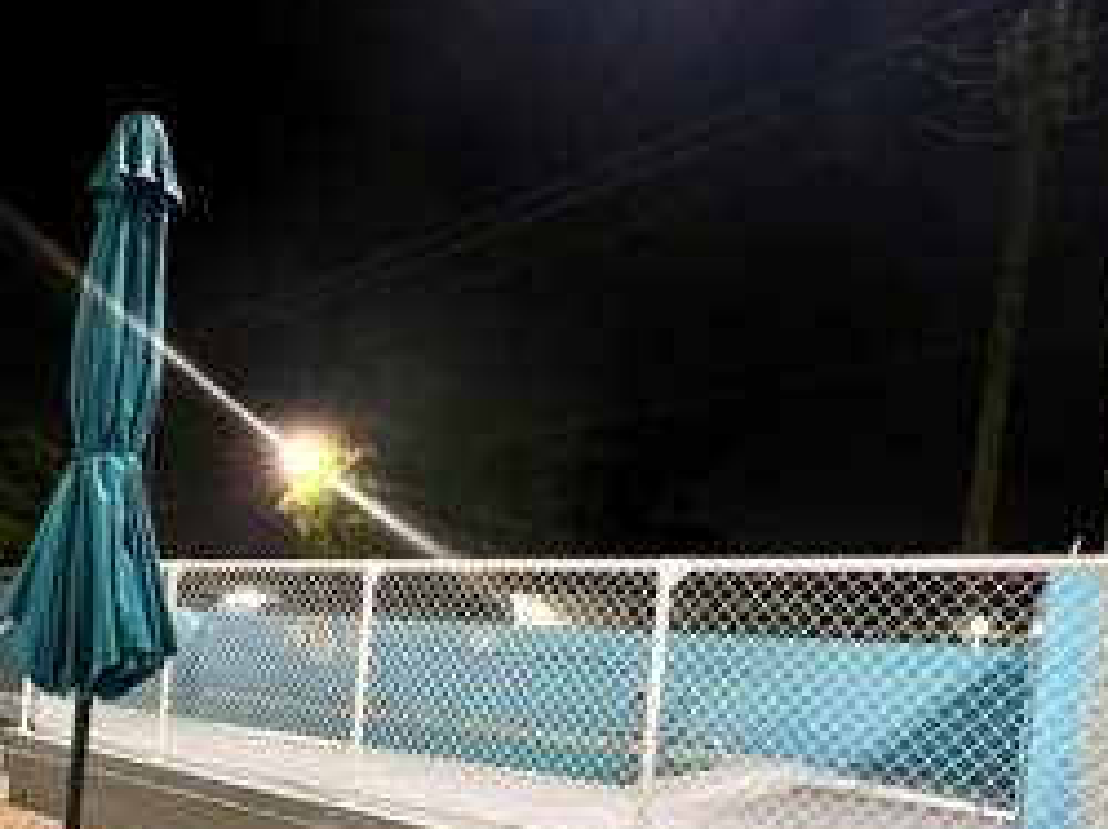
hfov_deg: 66.4
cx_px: 319
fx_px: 799
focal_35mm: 25
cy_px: 700
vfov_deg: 50.3
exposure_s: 1/60
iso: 800
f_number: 1.8
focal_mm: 1.57
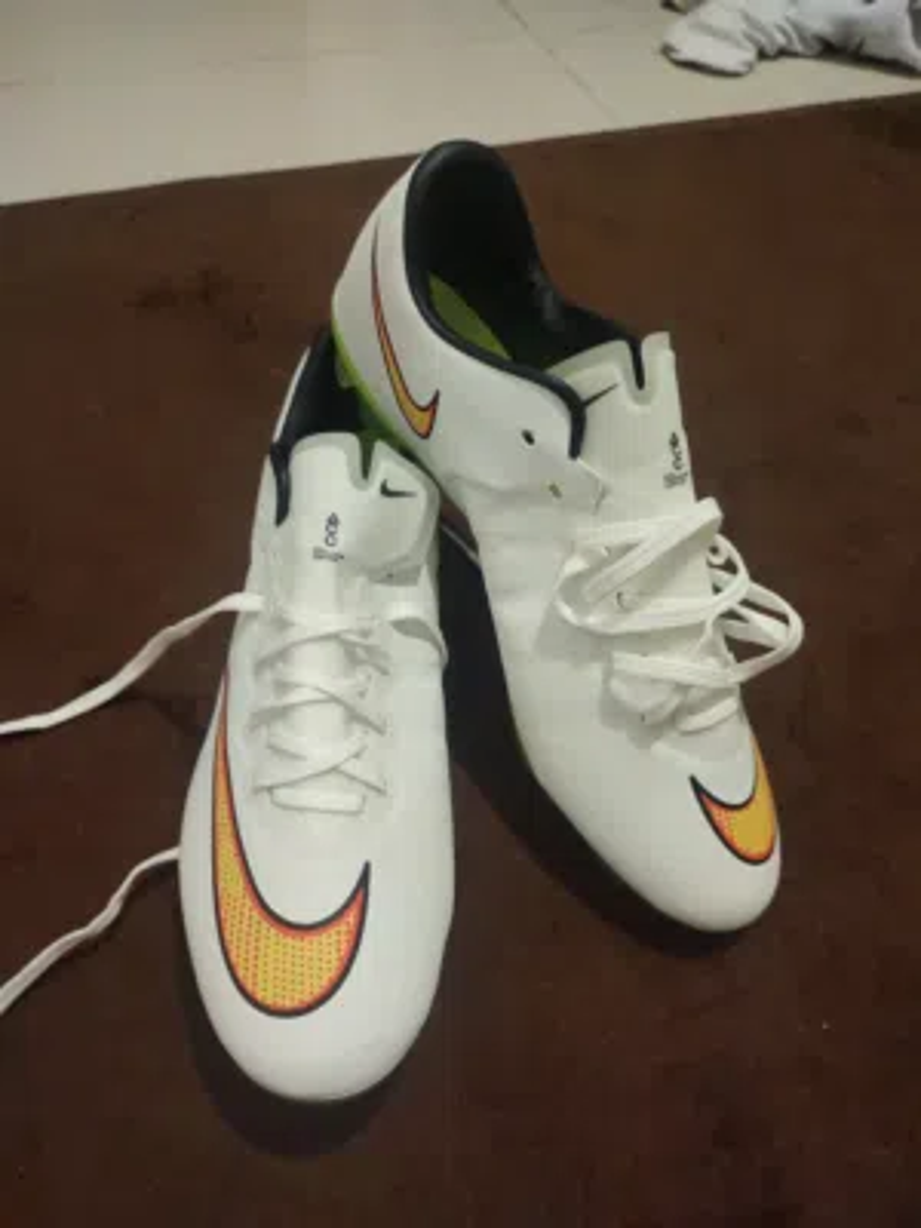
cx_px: 460
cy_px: 614
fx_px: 887
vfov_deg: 69.4
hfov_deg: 54.9
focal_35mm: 25
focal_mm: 6.04
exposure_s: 1/17
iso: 1896
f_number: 1.9
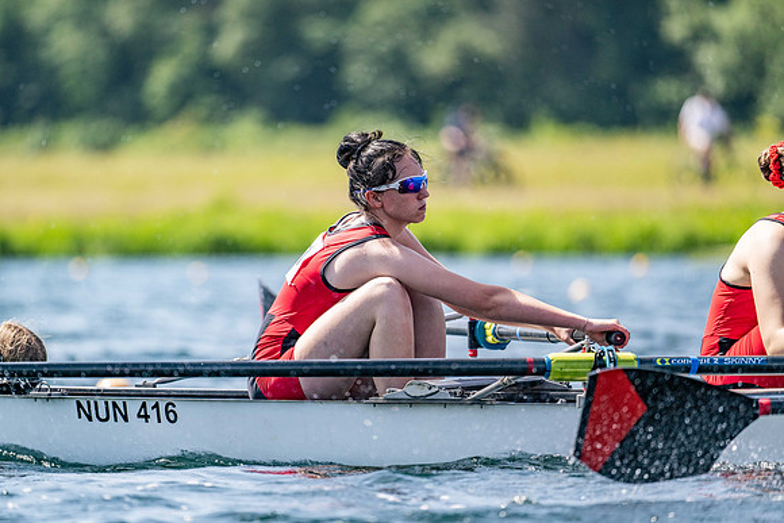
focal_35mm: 400
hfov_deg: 5.2
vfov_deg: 3.4
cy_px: 262
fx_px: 8713
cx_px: 392
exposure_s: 1/2500
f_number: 4.5
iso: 320
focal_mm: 400
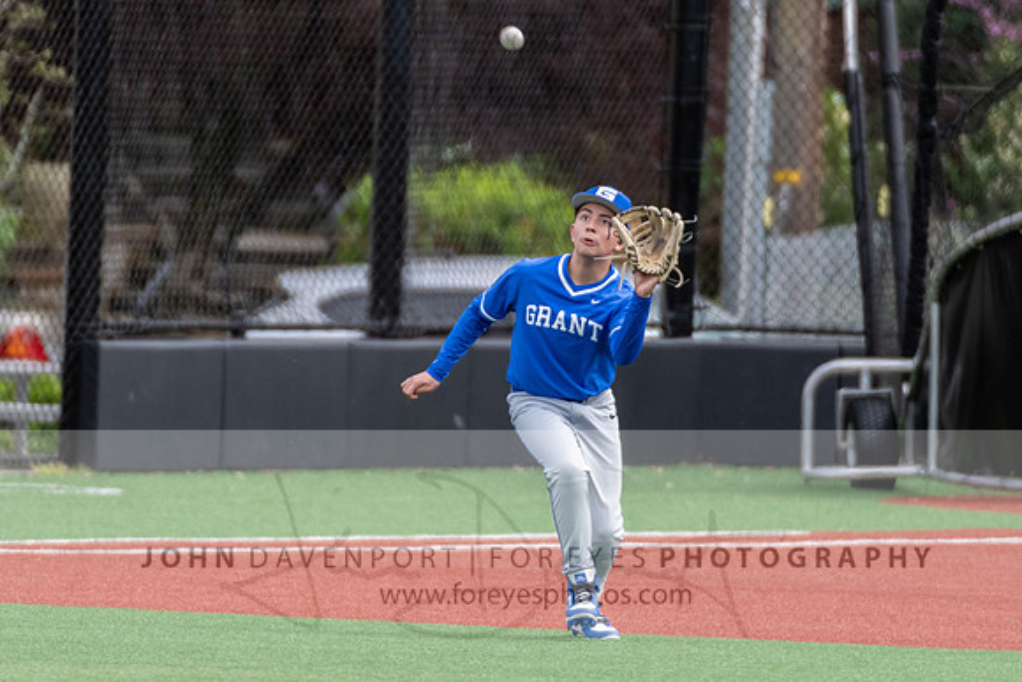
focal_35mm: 822
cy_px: 239
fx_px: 23336
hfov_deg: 2.5
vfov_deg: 1.7
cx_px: 467
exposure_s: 1/1000
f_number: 5.6
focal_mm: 560
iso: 1250
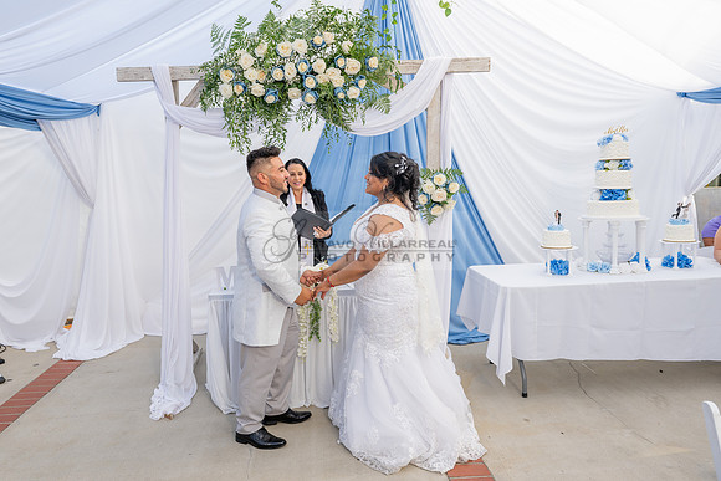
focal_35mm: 26
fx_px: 511
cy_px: 225
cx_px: 337
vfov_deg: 50.3
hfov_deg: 70.3
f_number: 6.3
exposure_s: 1/125
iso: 200
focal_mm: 24
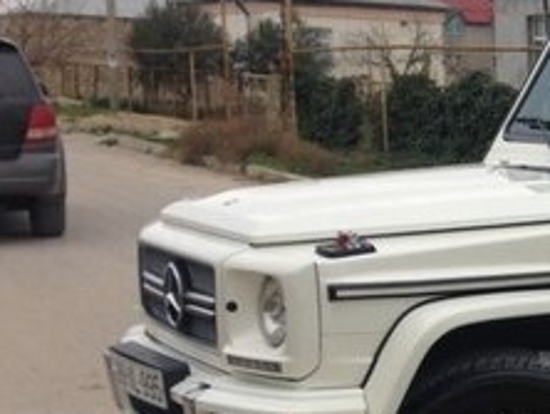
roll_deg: -1.8
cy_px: 388
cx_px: 793
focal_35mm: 98
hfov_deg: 18.1
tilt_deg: -11.2
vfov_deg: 14.9
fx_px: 1559
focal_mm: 4.12
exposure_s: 1/212
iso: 50
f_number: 2.4
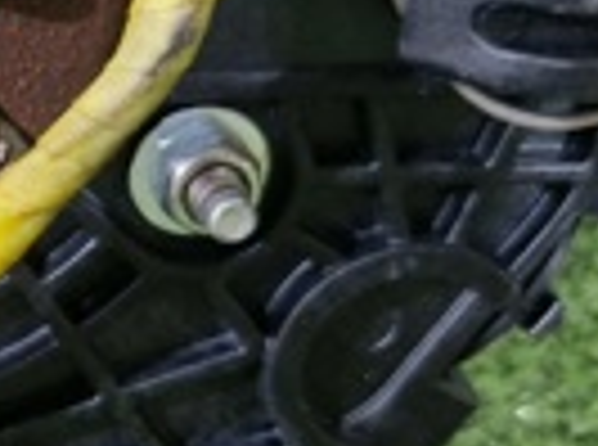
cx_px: -265
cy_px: 252
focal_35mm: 111
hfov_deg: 16.4
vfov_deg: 13.3
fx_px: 1912
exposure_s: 1/50
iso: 640
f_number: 1.8
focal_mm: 5.4
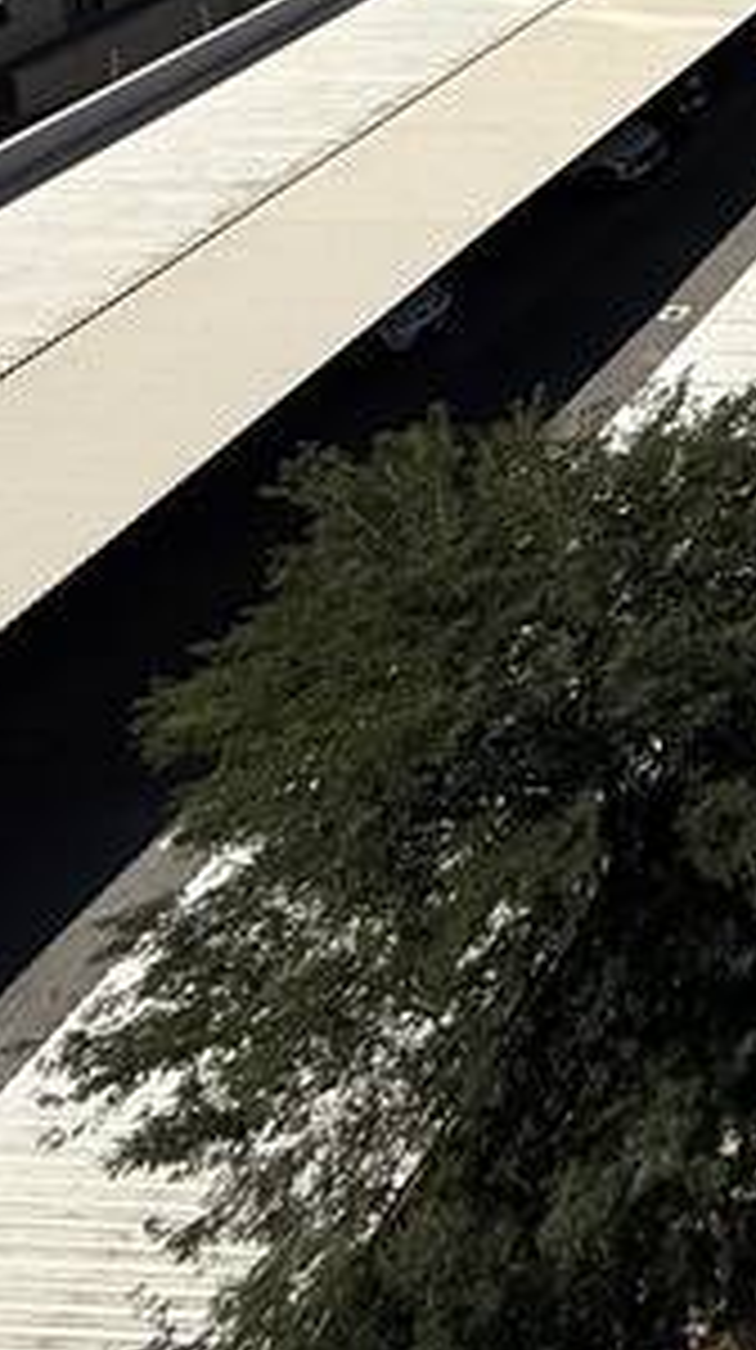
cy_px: -369
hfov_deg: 15.9
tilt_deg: -9.9
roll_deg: -0.5
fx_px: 1967
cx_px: 1602
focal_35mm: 55
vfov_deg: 30.5
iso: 50
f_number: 2.2
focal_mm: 2.22
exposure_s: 1/2506
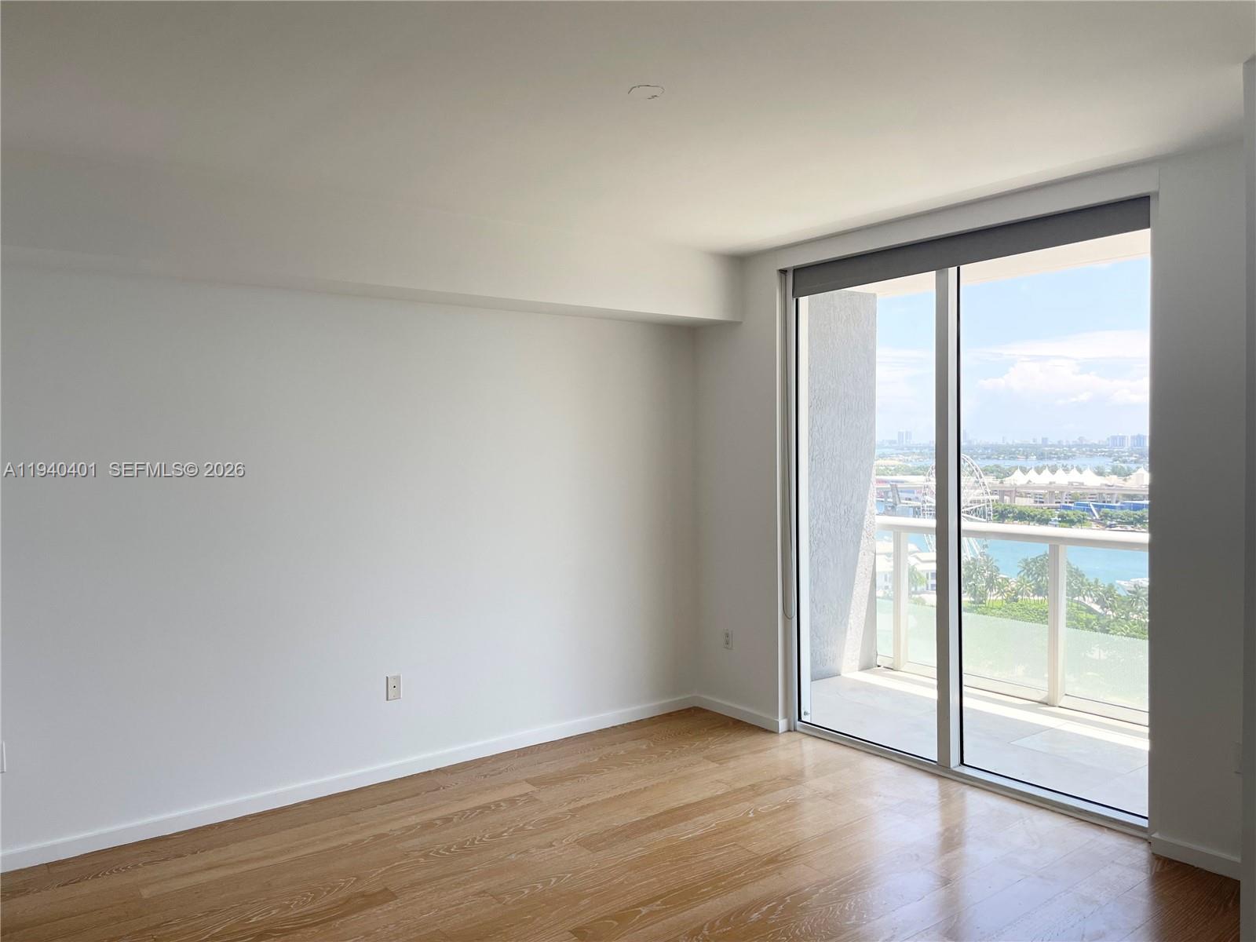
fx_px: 943
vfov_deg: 53.1
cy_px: 471
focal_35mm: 26
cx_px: 628
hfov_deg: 67.3
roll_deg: +1.0
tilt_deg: -0.3
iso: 32
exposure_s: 1/359
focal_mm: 4.2
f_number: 1.6
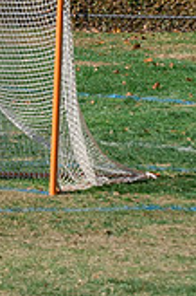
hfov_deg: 1.6
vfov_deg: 2.4
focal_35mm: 850
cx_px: -386
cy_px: 6
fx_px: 6956
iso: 250
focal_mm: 130
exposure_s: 1/800
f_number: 7.1
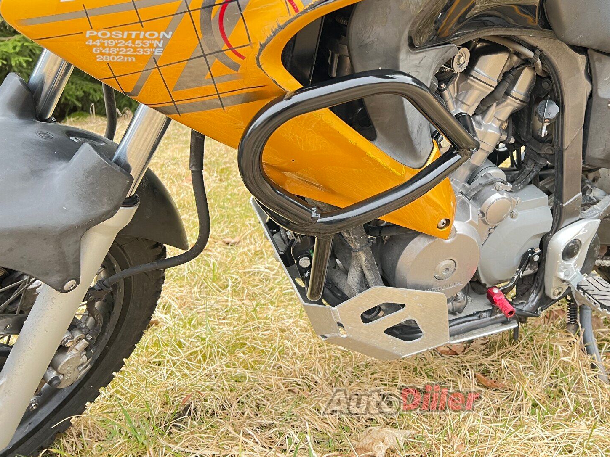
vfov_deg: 40.2
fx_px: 617
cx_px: 402
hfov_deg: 51.7
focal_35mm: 35
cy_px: 152
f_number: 1.5
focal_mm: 5.7
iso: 125
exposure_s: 1/61
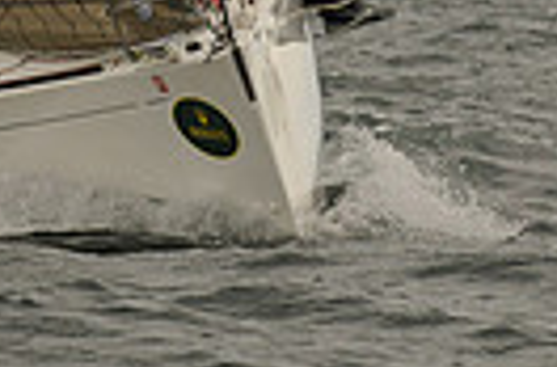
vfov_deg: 2.0
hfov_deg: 3.0
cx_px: 278
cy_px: -36
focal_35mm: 694
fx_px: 10703
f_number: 5.6
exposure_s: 1/640
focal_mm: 105
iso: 200
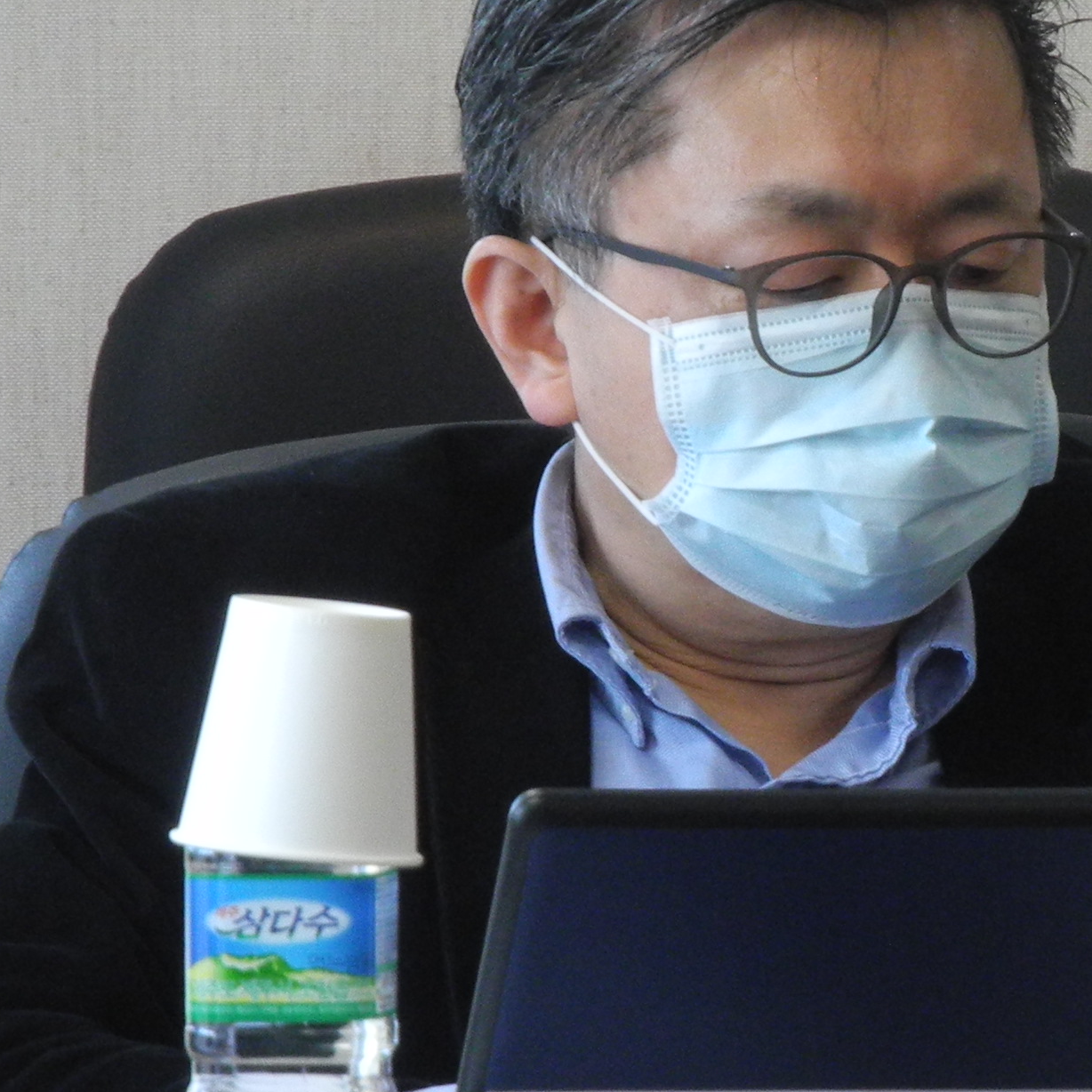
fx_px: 18737
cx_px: 1045
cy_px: 612
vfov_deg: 3.3
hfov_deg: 3.3
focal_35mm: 525
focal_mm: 42.6
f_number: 5.6
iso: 400
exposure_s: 1/47.1
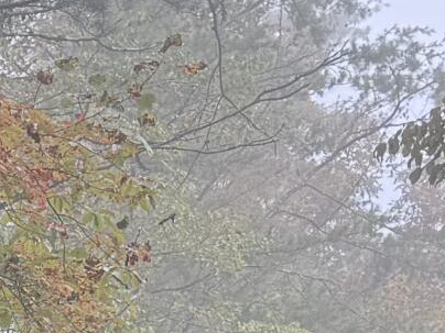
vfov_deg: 7.9
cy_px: 677
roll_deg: -0.1
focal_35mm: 178
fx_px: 2288
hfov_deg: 9.7
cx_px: -640
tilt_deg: +7.9
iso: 64
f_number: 1.78
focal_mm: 6.76
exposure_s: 1/122
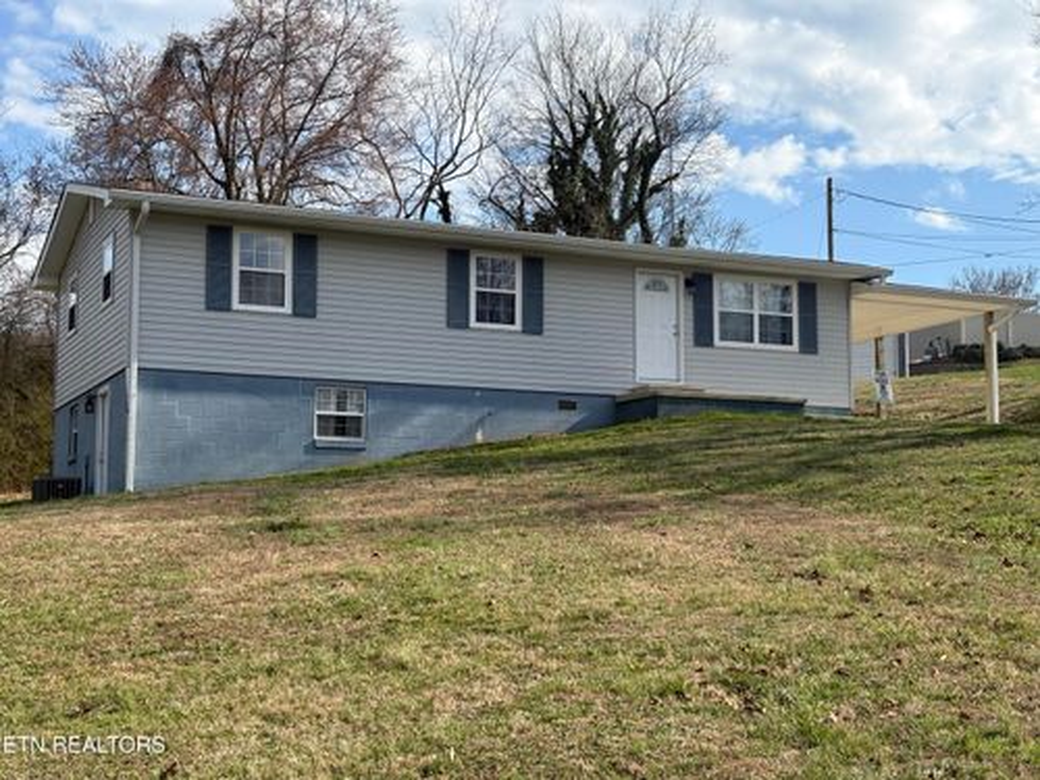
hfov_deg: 36.8
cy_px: 390
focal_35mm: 52
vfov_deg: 28.0
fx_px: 1562
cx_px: 520
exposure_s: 1/3125
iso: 40
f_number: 1.6
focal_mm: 5.96
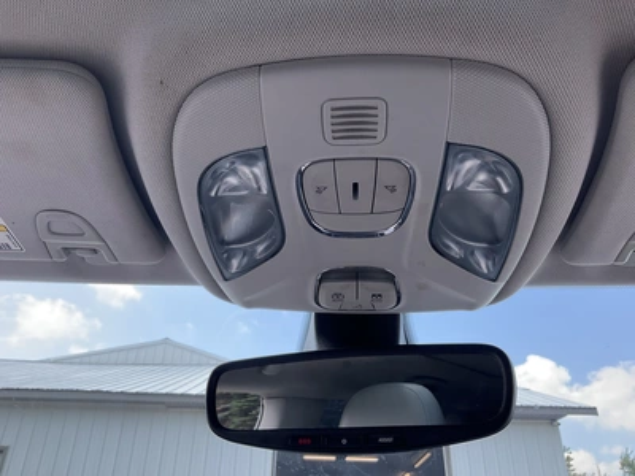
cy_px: 238
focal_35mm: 29
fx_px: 532
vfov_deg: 48.2
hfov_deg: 61.7
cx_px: 318
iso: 20
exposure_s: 1/230
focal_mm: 3
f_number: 1.8
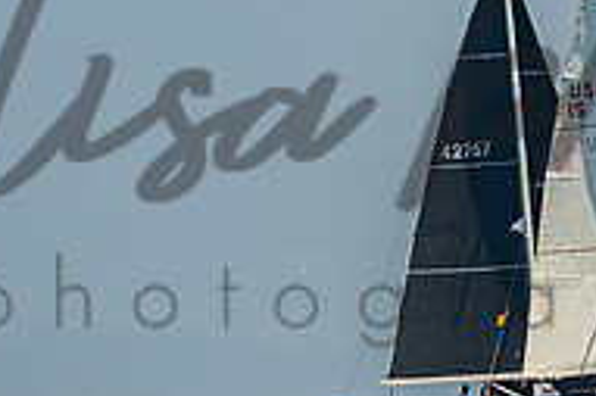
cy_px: -100
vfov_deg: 1.0
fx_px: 23207
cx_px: 647
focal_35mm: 1403
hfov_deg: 1.5
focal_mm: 340
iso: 400
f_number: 7.1
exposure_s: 1/2000
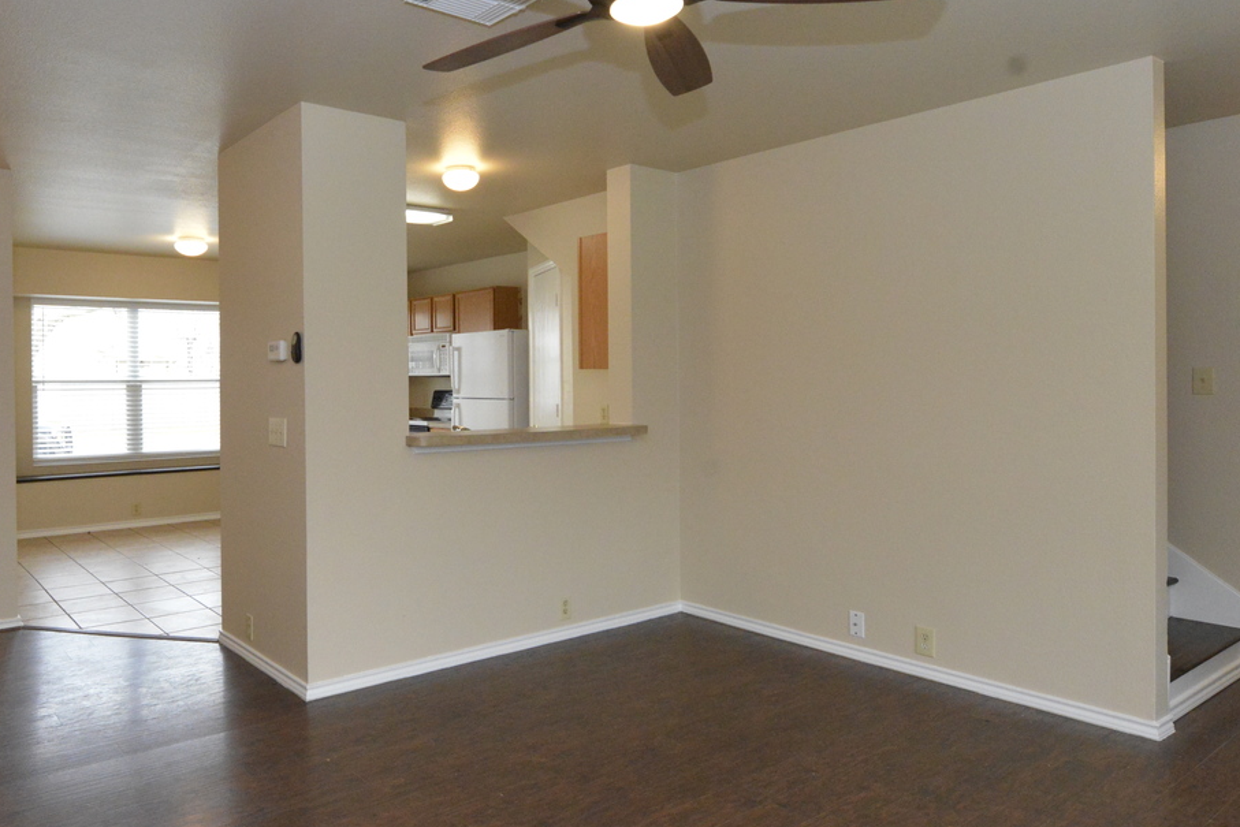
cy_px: 394
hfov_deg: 70.2
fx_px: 861
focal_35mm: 25
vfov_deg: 51.3
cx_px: 453
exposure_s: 1/160
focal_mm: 14
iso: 6400
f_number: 8
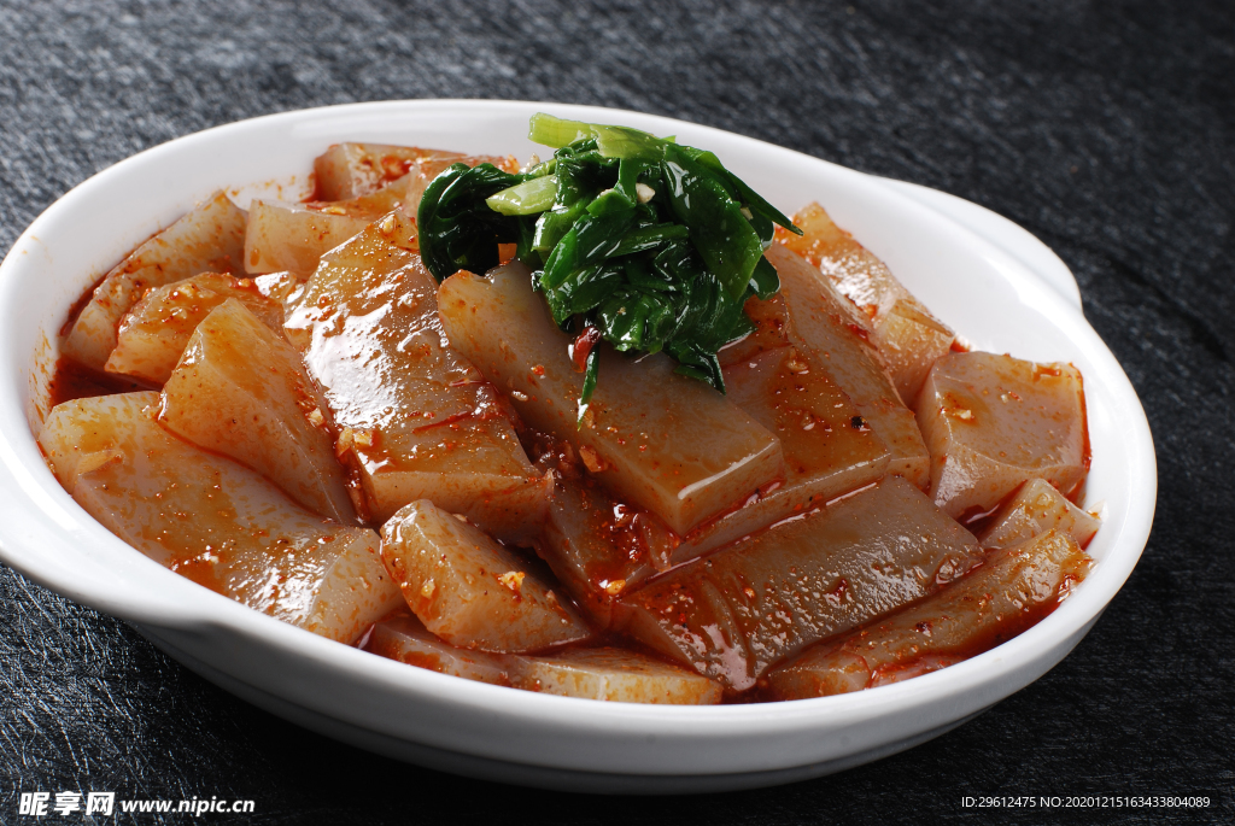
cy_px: 413
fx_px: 2575
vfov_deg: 18.2
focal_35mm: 75
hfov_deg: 27.0
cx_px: 618
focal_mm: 50
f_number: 13
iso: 100
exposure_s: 1/125
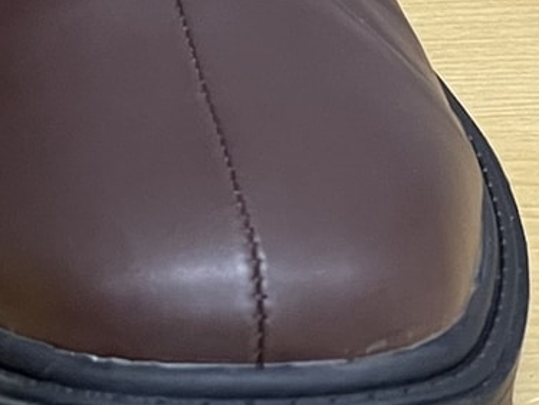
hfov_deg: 7.2
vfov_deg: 5.5
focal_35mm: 266
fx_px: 4146
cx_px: -473
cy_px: -365
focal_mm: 6
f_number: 2
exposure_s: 1/58
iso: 160
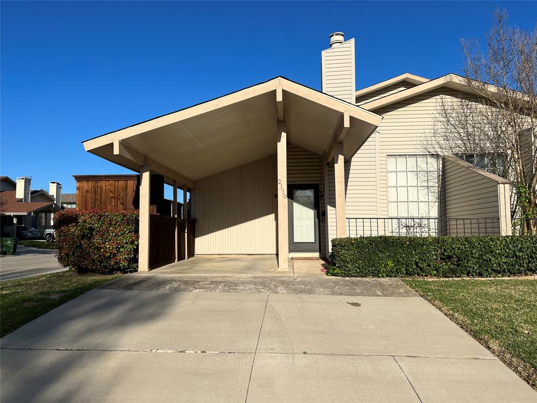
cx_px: 268
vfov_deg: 53.1
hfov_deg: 67.3
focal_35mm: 26
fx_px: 403
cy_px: 202
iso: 50
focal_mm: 5.7
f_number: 1.5
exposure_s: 1/6211
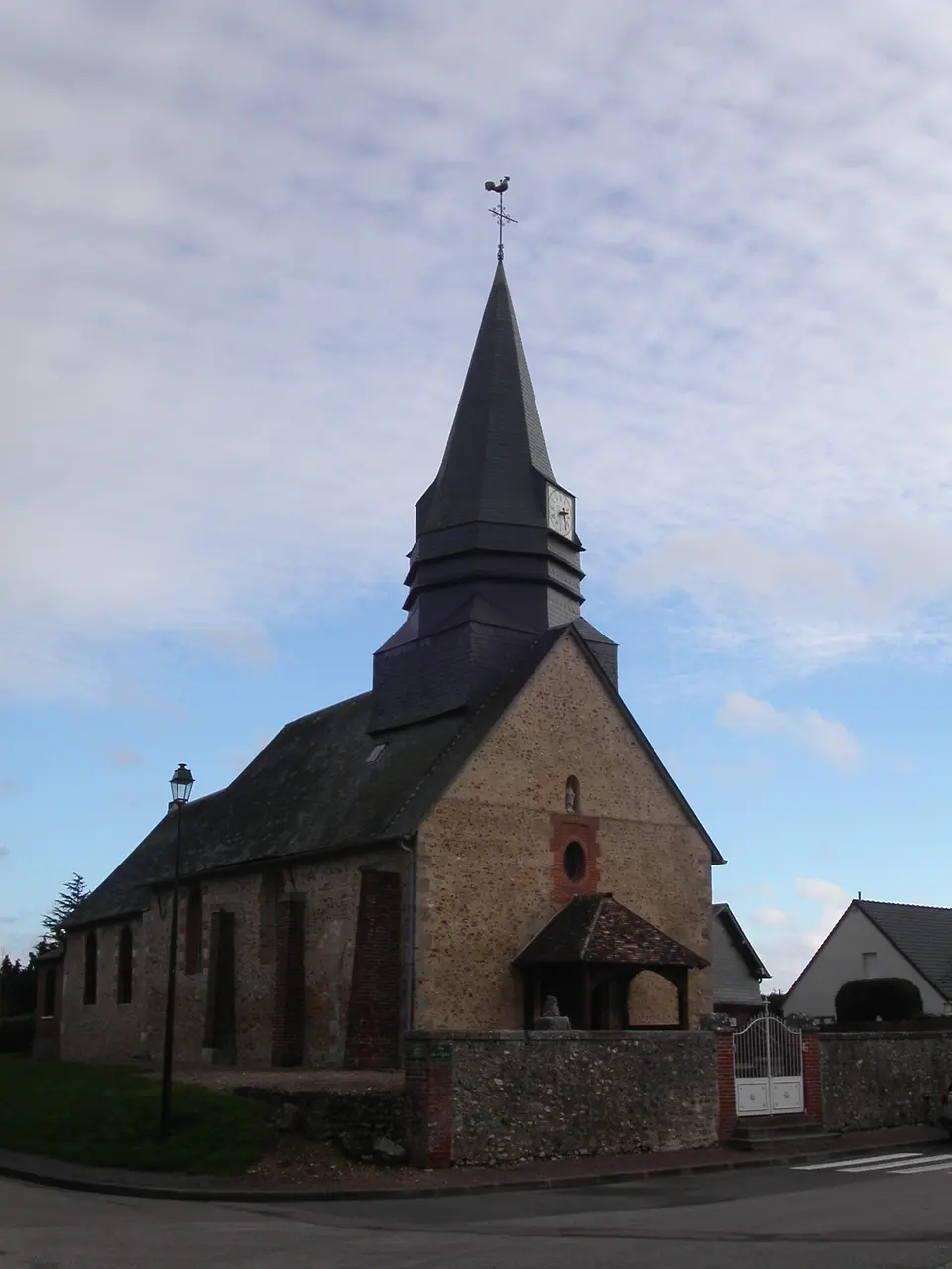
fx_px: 1393
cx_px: 476
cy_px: 634
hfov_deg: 37.7
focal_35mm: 38
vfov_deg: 49.0
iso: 100
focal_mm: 7.8
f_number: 8
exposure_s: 1/180
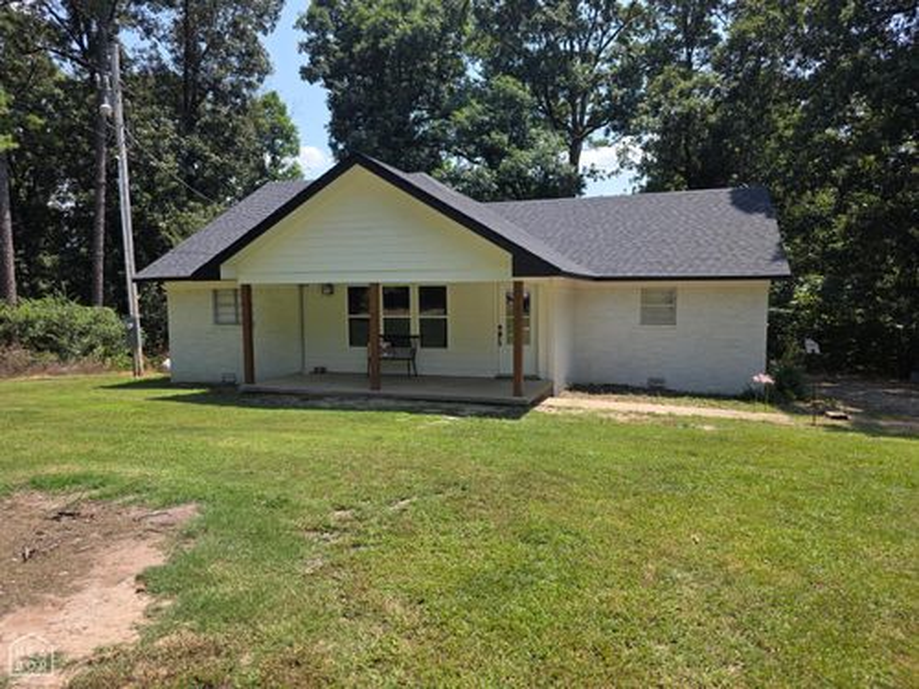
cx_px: 460
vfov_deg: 58.9
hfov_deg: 73.9
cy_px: 344
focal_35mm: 23
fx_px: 611
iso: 80
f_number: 1.7
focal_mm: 6.3
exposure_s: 1/3160
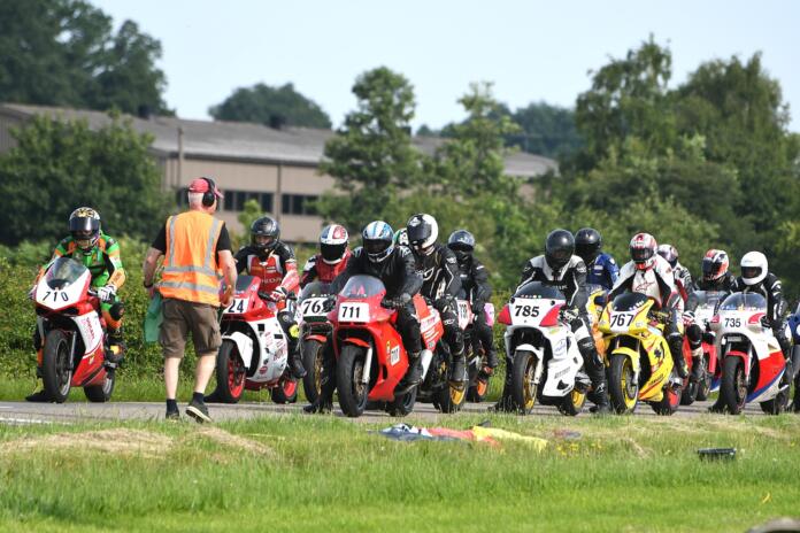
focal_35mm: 375
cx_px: 400
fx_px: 8333
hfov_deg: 5.5
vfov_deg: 3.7
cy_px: 266
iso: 200
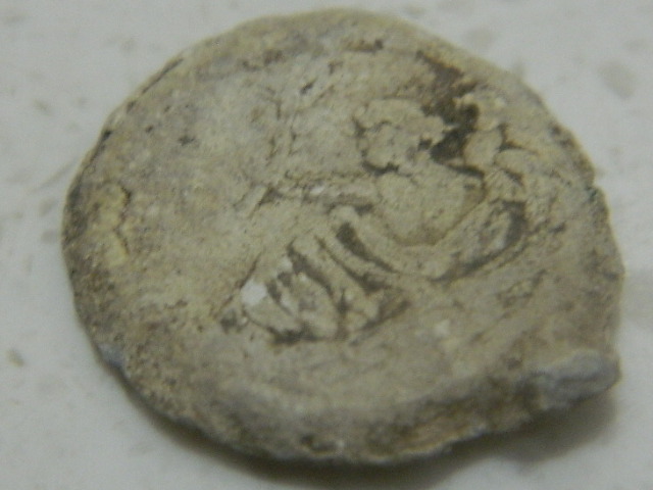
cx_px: 326
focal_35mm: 103
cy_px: 245
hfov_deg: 19.1
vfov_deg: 14.4
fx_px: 1943
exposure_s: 1/30
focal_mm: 18.6
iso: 400
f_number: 4.5
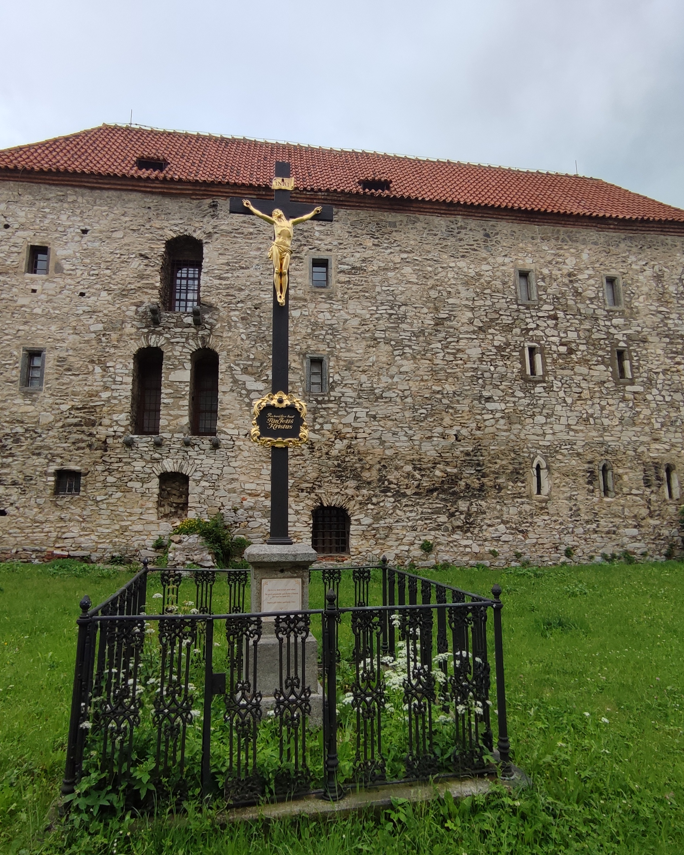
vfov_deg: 77.6
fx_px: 531
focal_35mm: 21
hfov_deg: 65.5
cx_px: 325
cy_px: 429
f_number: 2.2
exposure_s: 1/1263
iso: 50
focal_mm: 1.65
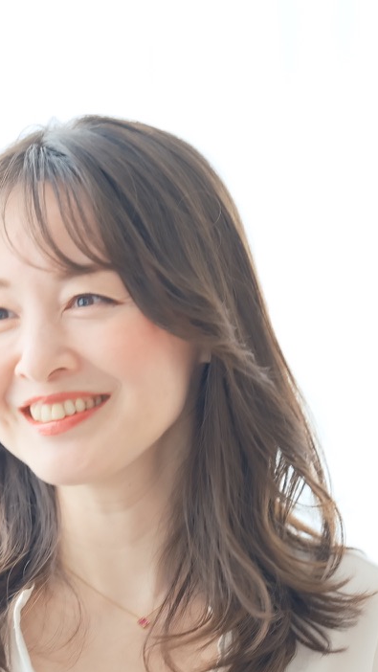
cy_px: 588
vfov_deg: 8.0
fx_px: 4810
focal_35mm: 270
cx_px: -354
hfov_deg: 4.4
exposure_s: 1/200
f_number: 2.8
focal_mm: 110
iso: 1250
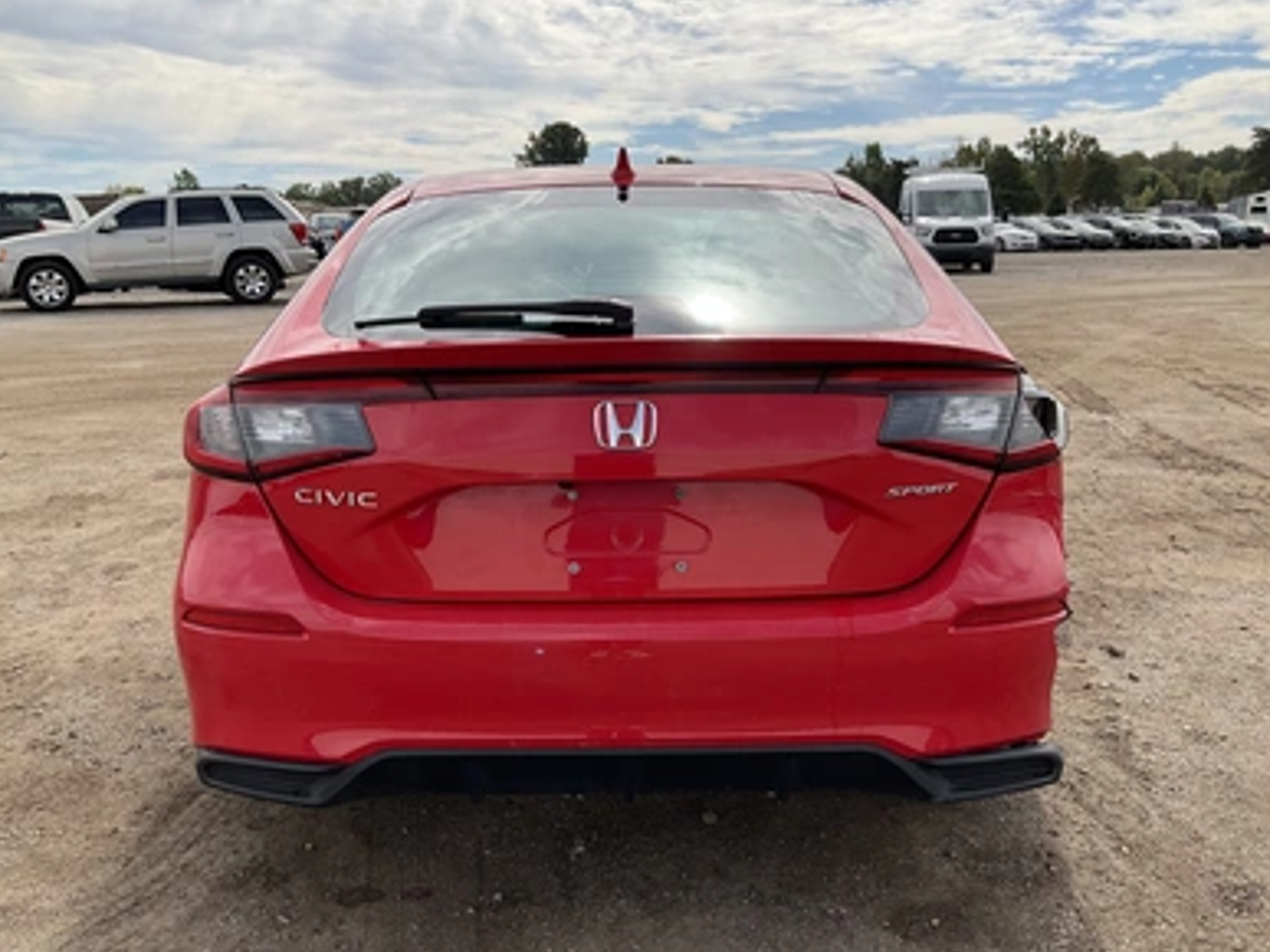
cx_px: 617
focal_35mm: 30
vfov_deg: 46.8
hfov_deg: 60.0
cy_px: 479
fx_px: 1100
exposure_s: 1/1848
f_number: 1.8
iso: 25
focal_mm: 3
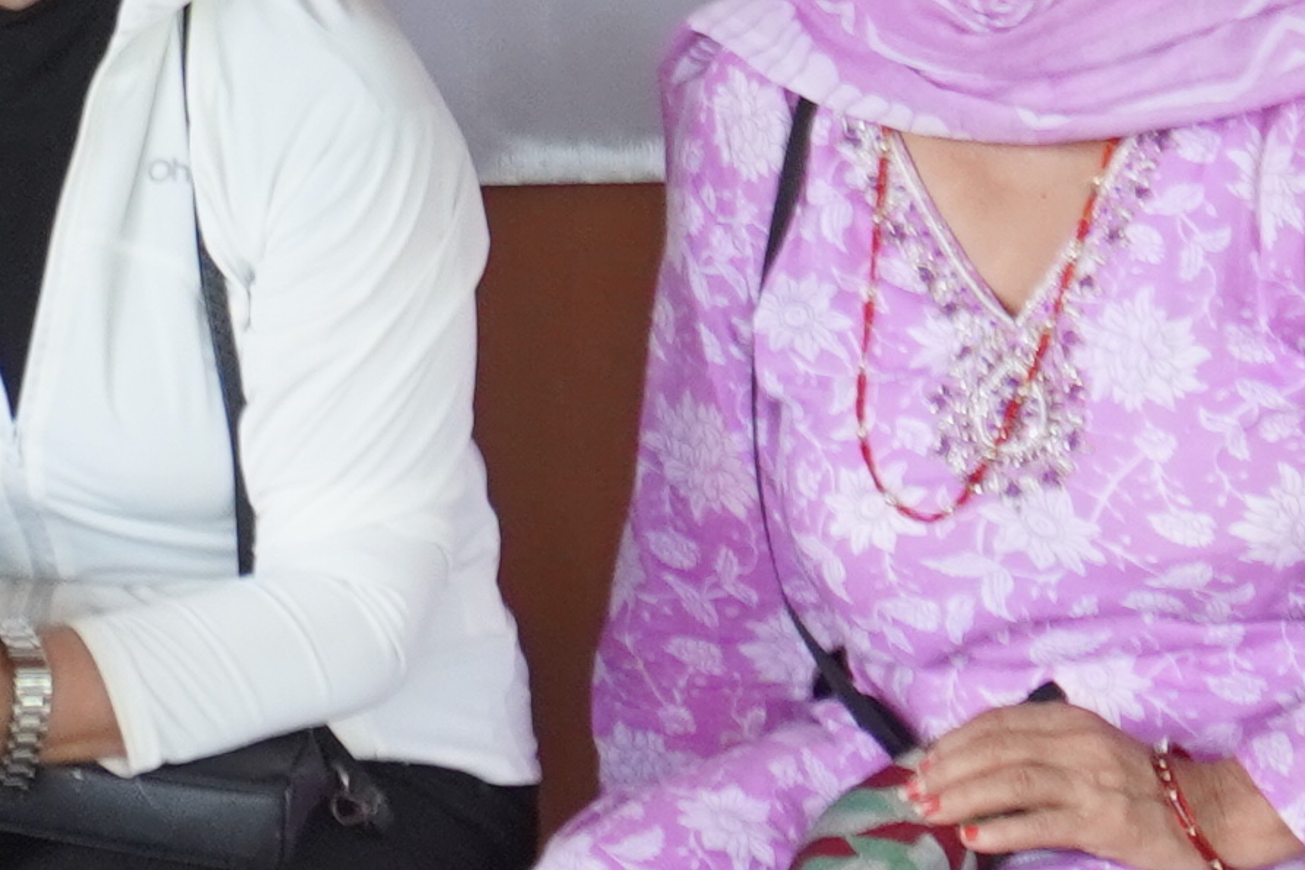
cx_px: -234
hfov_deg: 9.2
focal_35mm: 222
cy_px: -554
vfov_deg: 6.1
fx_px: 8048
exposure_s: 1/160
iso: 500
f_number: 4
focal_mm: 22
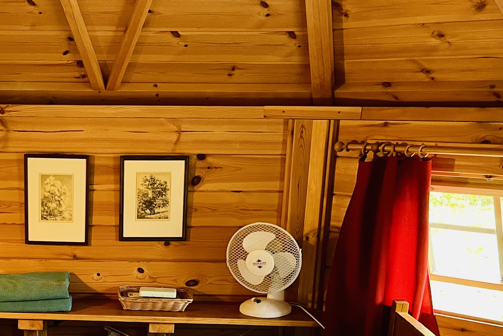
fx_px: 796
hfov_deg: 33.8
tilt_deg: -17.2
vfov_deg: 22.5
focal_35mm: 57
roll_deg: -1.5
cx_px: 89
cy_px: 362
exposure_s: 1/60
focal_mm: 5.1
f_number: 1.6
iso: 200
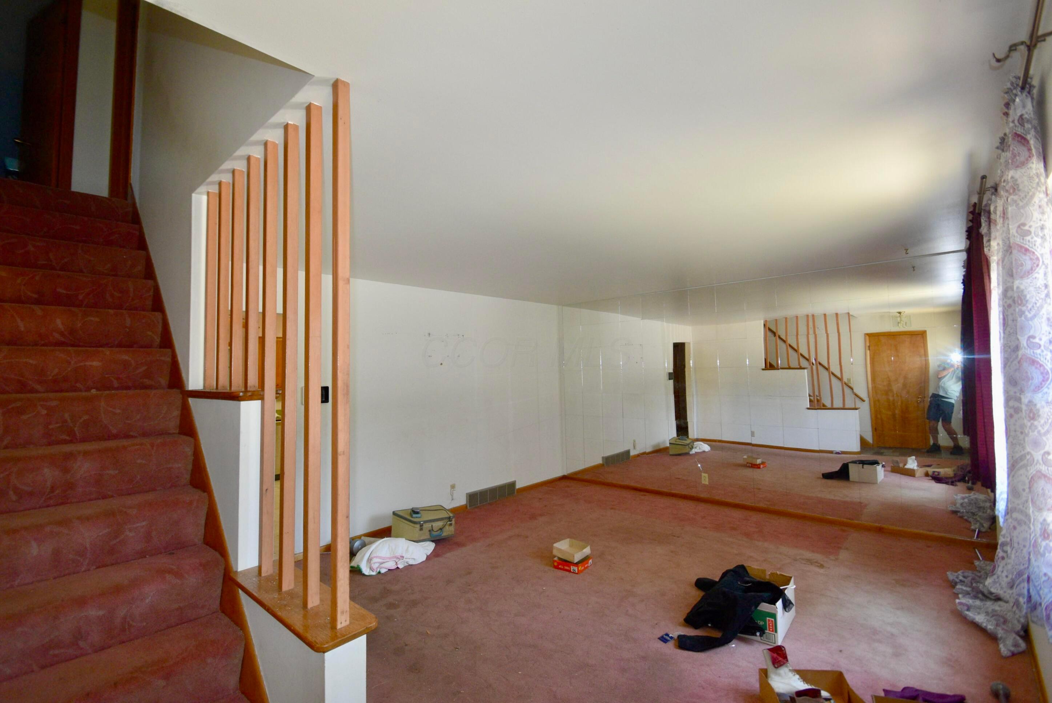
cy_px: 352
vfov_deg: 77.4
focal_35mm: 15
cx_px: 526
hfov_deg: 100.4
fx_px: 439
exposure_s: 1/100
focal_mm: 10
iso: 800
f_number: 5
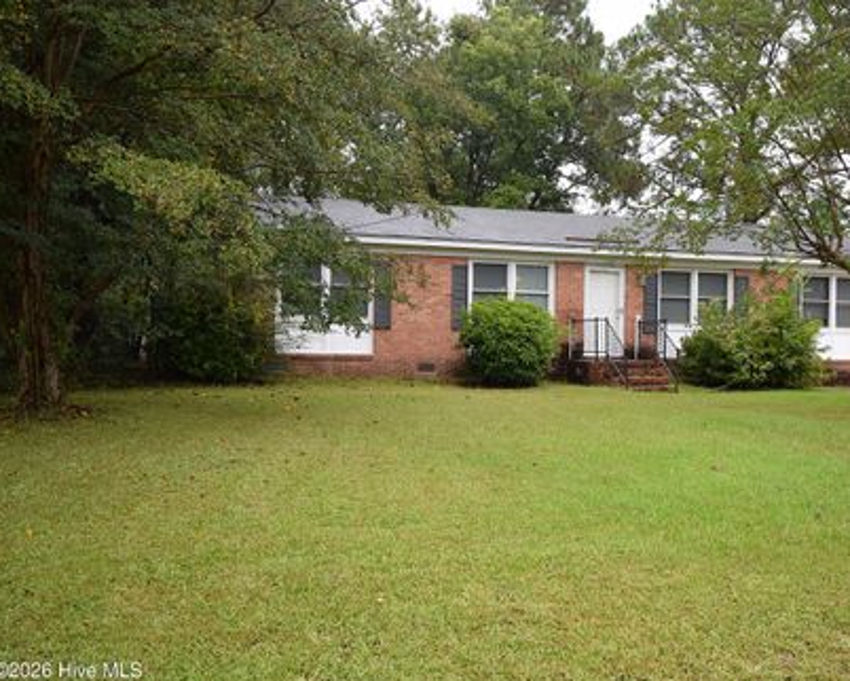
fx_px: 881
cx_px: 520
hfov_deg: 51.1
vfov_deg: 42.3
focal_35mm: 35
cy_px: 350
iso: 400
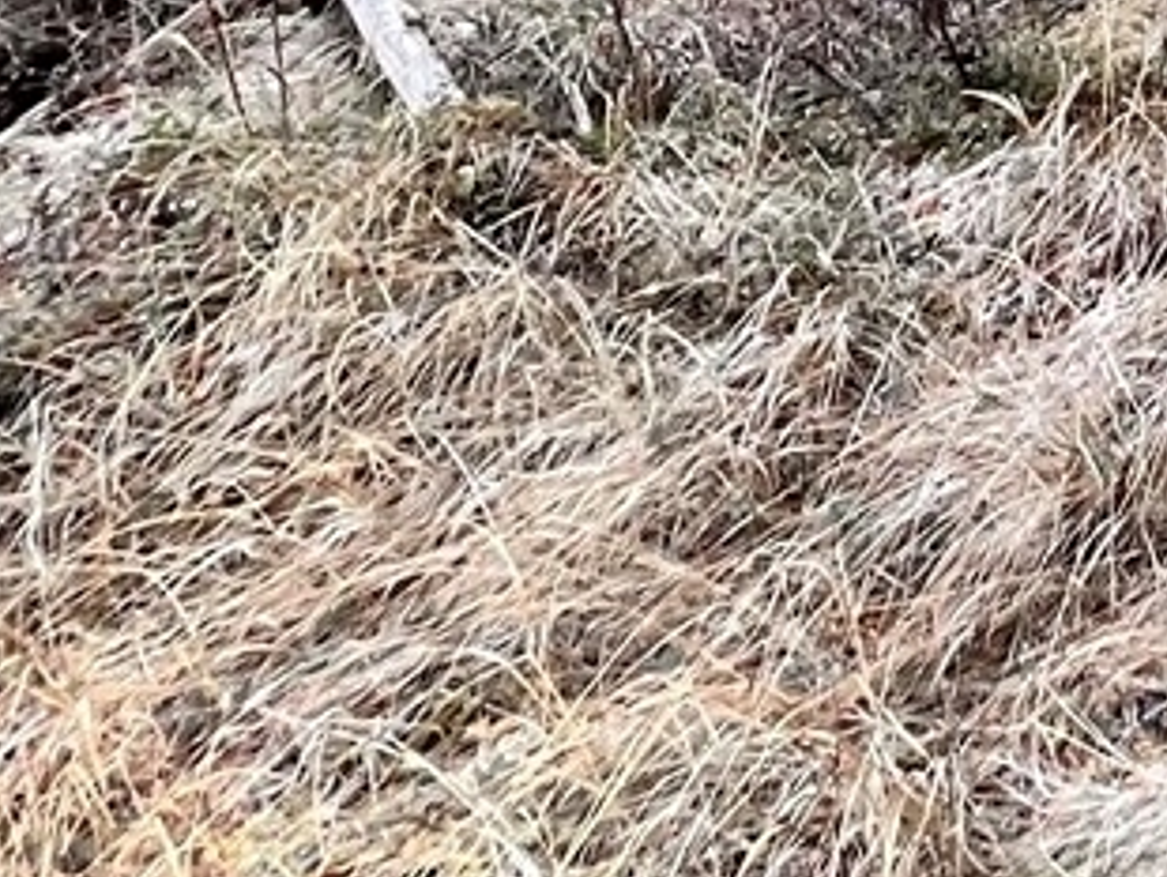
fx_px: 2261
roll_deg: -3.7
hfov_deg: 22.0
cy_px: -877
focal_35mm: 67
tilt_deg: -6.6
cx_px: 1905
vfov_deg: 16.6
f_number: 1.8
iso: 64
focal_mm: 1.57
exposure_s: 1/99
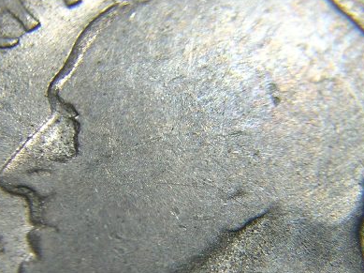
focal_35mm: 84
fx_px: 882
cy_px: 187
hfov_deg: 23.2
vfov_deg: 17.5
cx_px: 242
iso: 100
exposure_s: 1/36.2
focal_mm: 6.6
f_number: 3.1
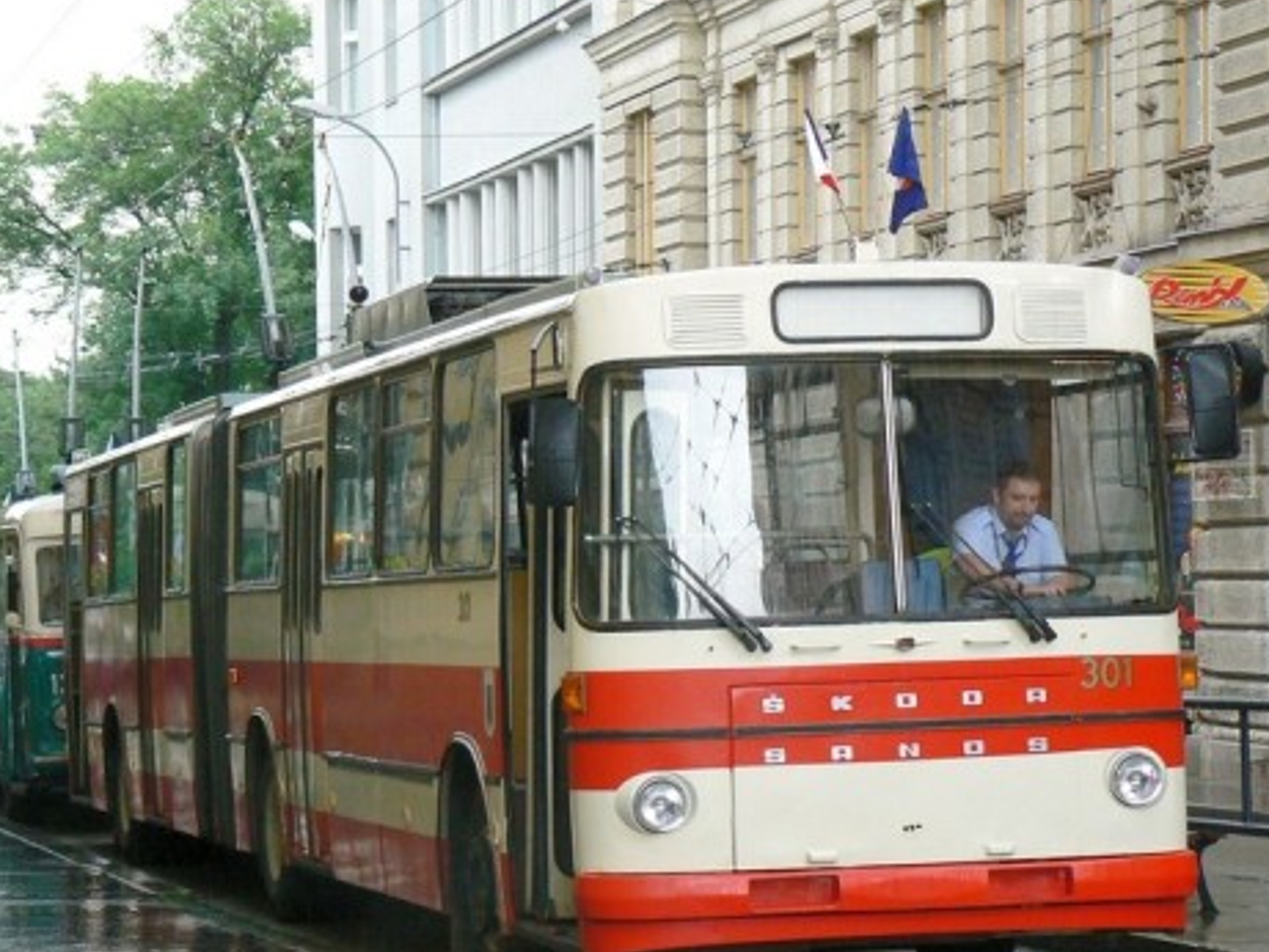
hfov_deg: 17.0
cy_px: 461
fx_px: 4254
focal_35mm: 116
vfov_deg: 12.8
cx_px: 568
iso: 200
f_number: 3.2
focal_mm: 14.5
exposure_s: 1/200
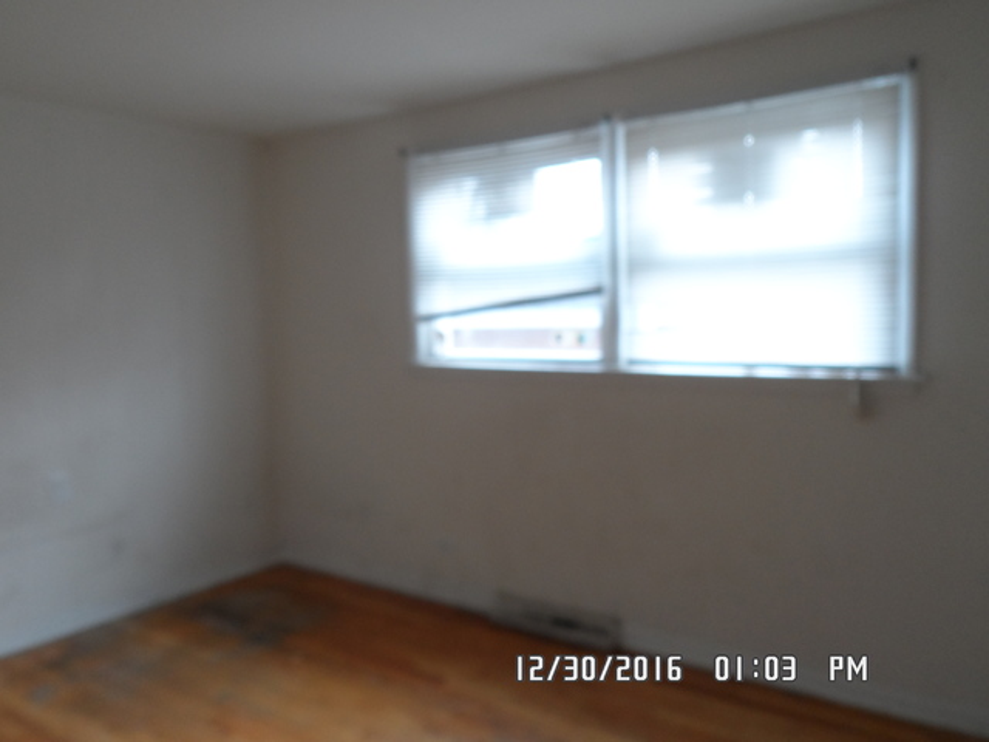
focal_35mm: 28
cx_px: 494
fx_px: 800
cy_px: 371
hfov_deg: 63.4
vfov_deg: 49.7
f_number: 3.1
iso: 200
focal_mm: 4.9
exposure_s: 1/30
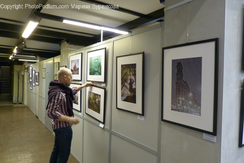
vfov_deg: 49.6
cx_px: 122
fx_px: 176
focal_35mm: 26
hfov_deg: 69.4
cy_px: 82
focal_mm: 4.5
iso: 400
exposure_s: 1/25
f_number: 2.8
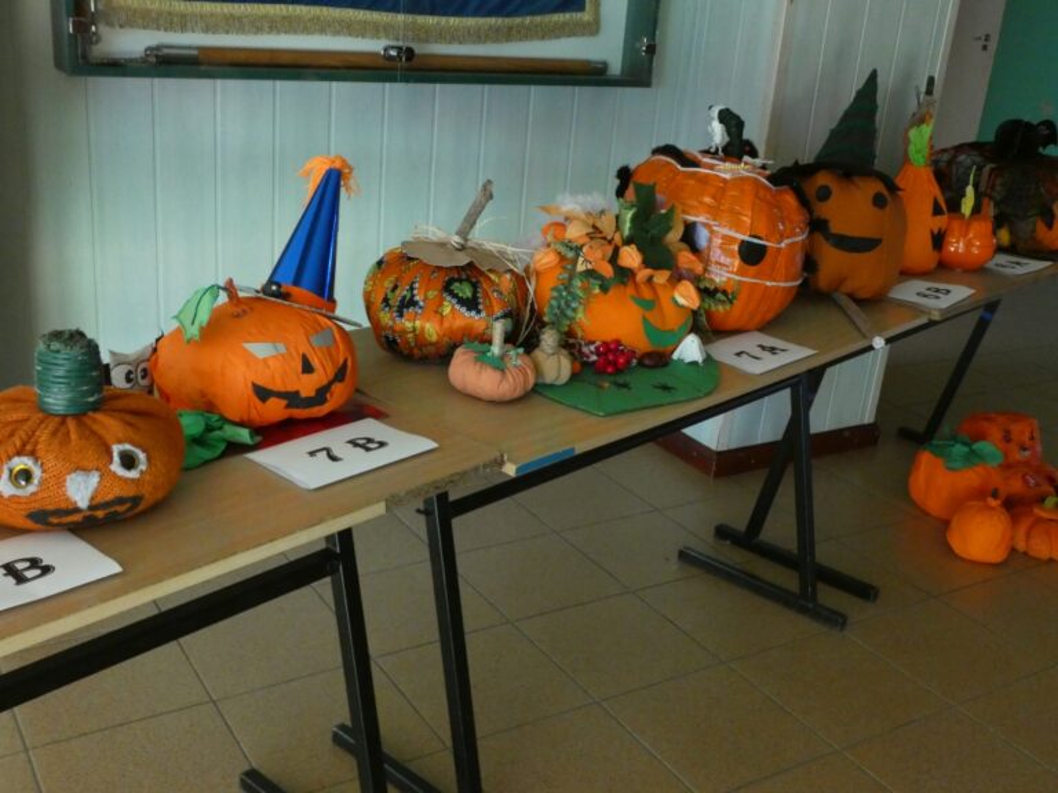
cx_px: 529
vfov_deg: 37.7
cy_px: 396
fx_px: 1161
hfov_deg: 49.0
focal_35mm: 38
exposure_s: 1/80
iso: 1000
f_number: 3.5
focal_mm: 6.8
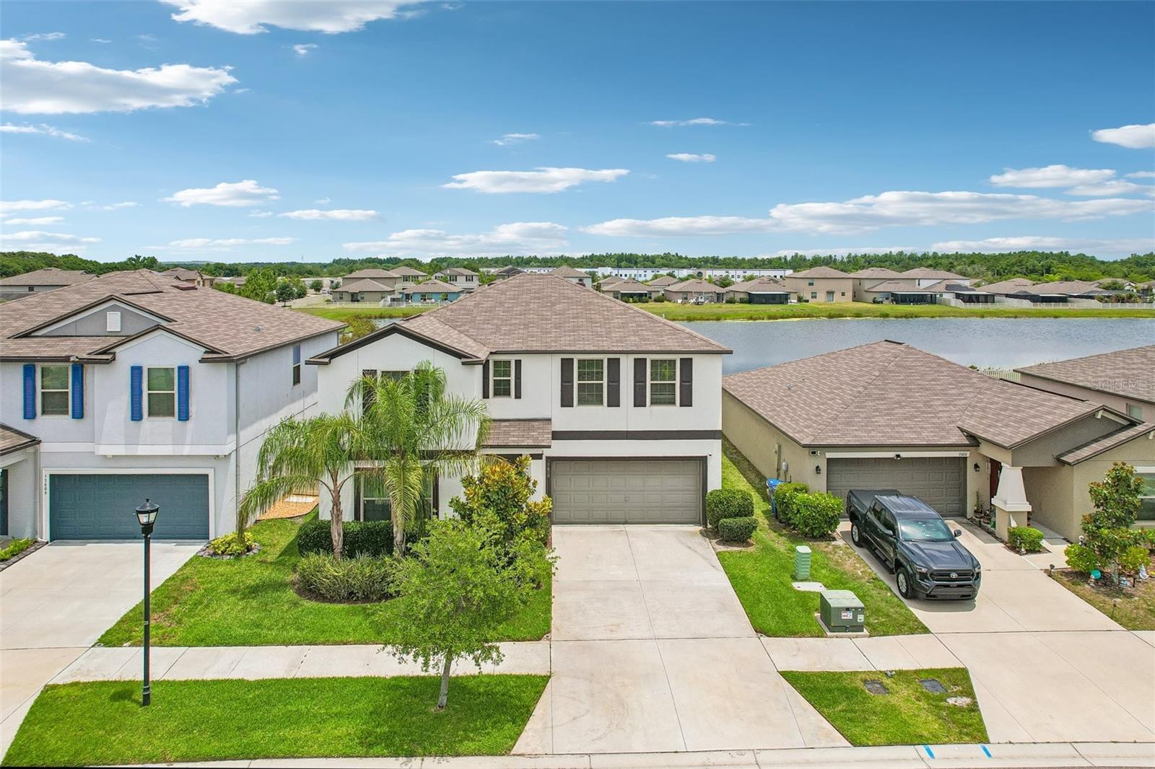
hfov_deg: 78.6
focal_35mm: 22
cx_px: 578
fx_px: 706
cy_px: 384
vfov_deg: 57.2
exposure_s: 1/4000
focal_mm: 8.4
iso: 100
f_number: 2.8
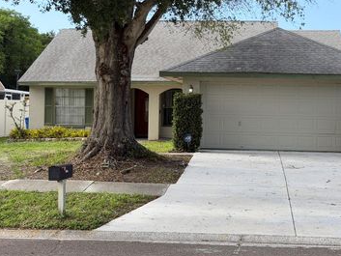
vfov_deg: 21.5
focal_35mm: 68
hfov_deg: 28.4
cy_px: 86
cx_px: 220
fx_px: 670
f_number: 1.78
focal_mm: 6.76
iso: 64
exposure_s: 1/2273
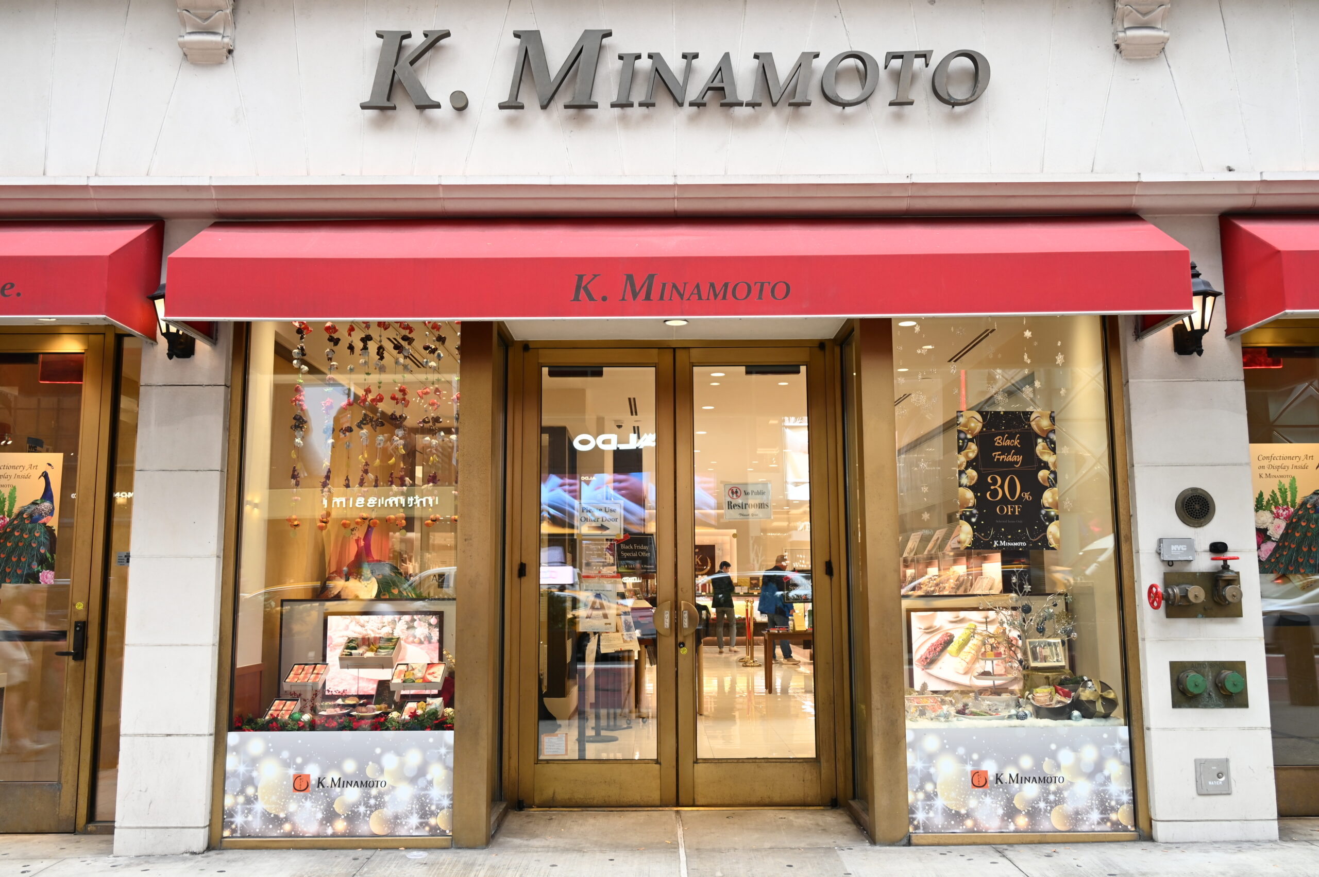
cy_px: 438
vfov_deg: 42.3
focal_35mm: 31
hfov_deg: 60.3
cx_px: 660
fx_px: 1135
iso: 400
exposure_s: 1/15
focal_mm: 31
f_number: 8
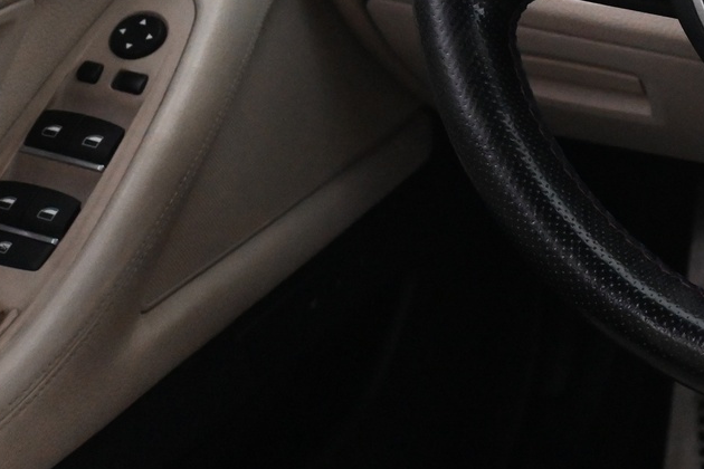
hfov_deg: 17.9
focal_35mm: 108
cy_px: -74
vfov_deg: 12.4
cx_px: 871
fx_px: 2112
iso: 4000
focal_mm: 28
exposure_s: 1/60
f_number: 4.5
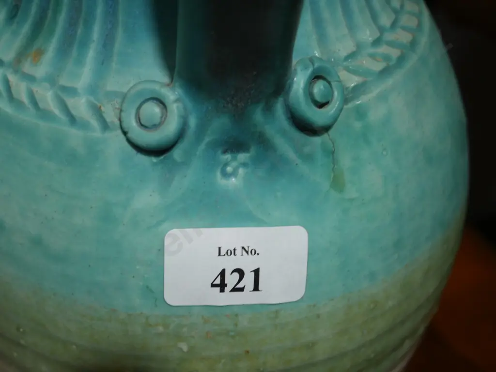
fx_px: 946
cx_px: 248
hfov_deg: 29.4
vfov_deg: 22.3
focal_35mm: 66
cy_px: 186
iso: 500
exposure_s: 1/80
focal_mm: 33
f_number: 5.4
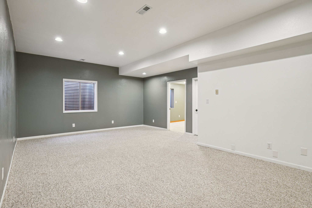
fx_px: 143
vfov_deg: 72.0
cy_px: 104
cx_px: 156
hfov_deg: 95.0
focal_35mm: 16
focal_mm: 11
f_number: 8
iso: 400
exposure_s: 1/4
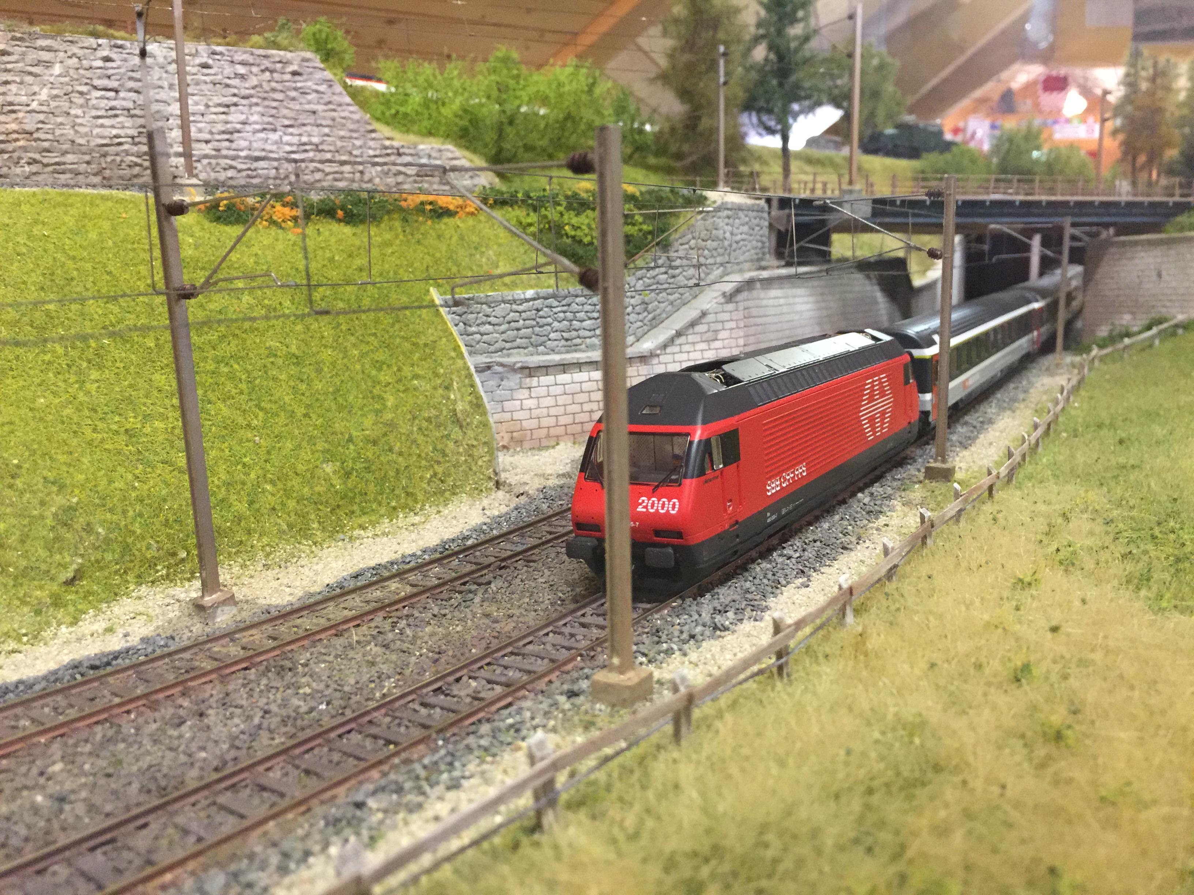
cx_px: 597
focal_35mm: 29
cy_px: 448
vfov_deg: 48.2
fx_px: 1000
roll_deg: -1.7
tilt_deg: -10.4
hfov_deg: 61.7
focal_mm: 4.15
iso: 250
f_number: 2.2
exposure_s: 1/33
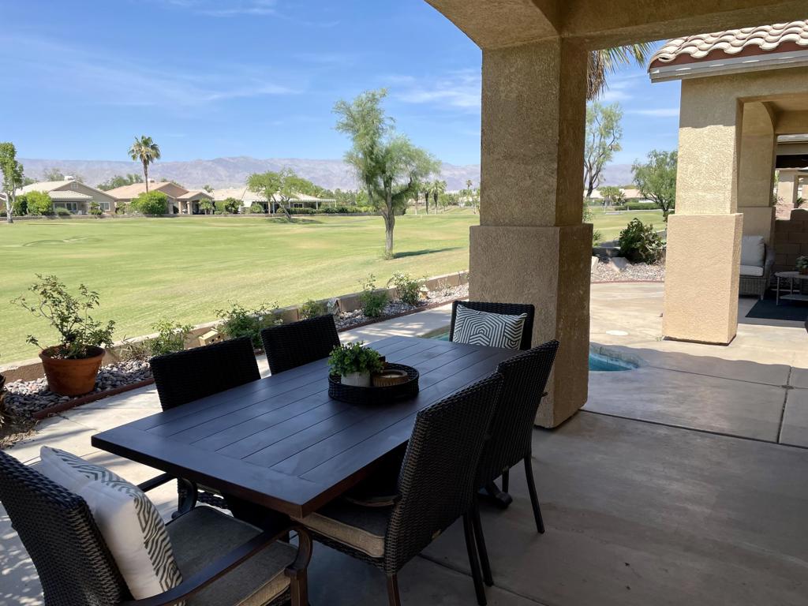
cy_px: 303
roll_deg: +0.5
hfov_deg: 67.3
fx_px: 607
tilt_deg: -8.6
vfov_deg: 53.1
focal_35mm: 26
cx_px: 404
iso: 32
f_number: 1.6
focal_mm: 4.2
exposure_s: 1/2618
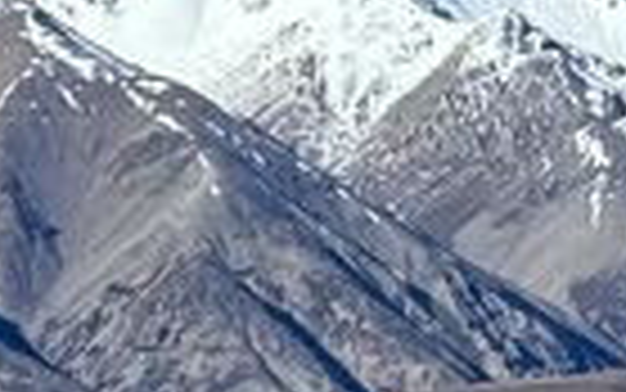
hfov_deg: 5.6
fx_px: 6400
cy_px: 523
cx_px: 473
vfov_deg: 3.5
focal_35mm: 375
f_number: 1.78
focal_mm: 6.76
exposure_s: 1/5208
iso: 64
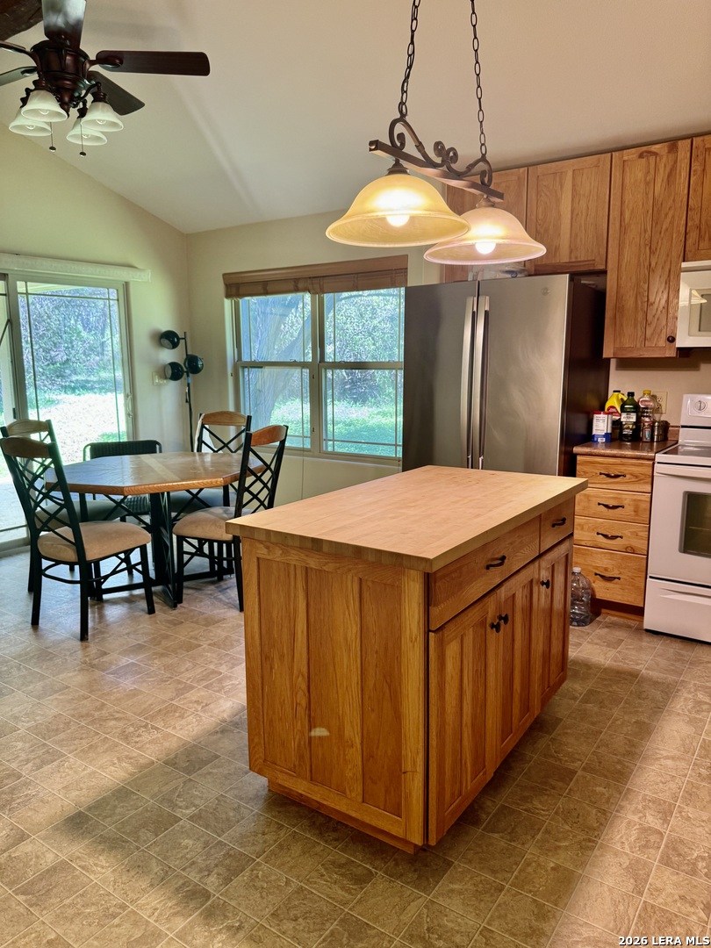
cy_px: 474
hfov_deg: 56.8
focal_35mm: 24
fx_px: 657
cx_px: 356
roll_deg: +0.6
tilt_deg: -11.0
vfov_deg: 71.6
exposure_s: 1/60
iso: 125
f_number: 1.78
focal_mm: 6.76
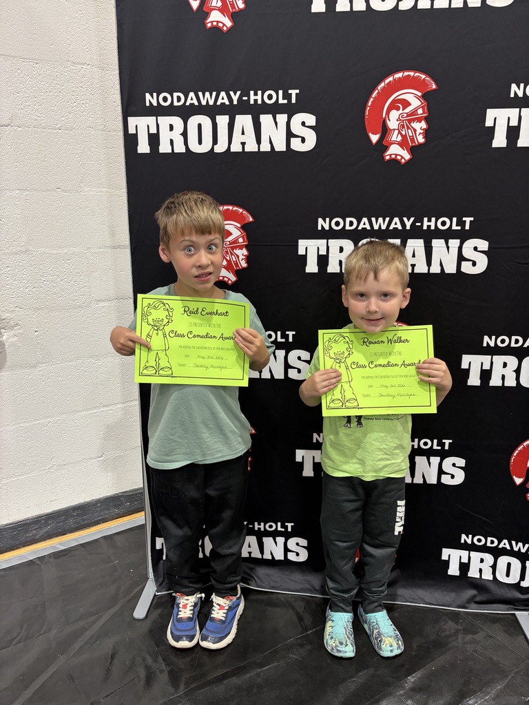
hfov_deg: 53.1
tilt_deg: -14.1
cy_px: 352
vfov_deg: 67.3
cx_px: 264
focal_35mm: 26
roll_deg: -0.2
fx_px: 530
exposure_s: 1/60
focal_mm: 5.96
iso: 125
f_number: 1.6
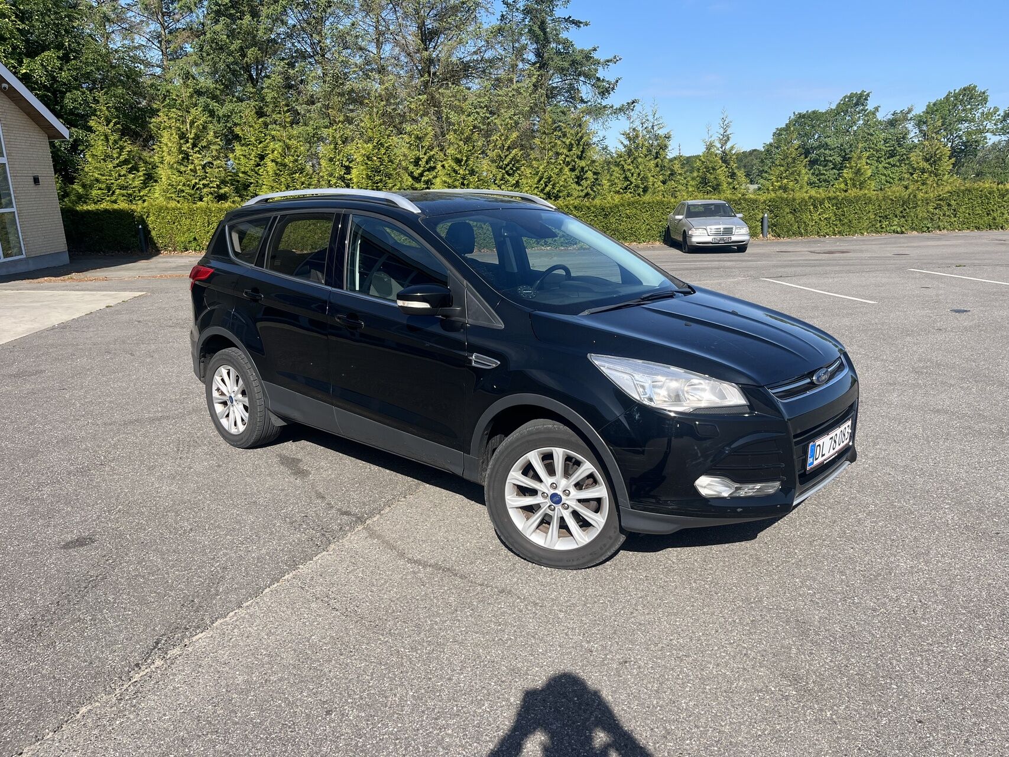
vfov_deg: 53.1
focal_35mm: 26
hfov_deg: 67.3
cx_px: 504
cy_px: 378
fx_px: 758
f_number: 1.6
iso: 50
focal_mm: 5.1
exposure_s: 1/2571
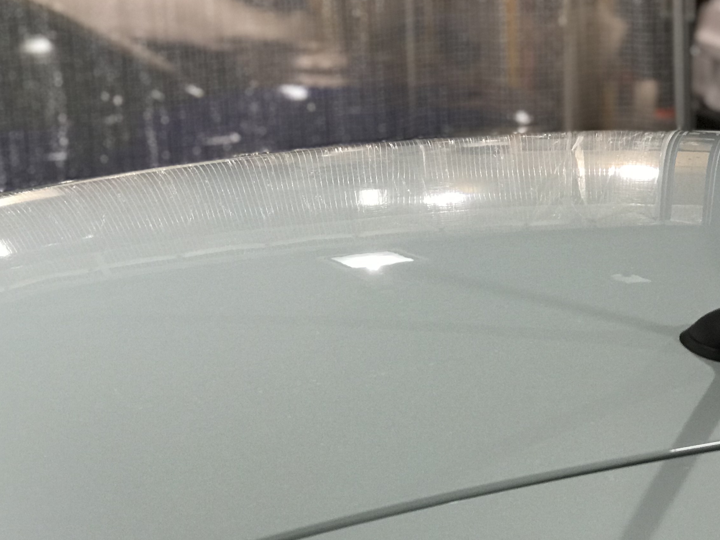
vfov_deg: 14.5
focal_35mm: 102
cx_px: 367
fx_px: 2122
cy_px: 292
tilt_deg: -12.6
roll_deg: +3.4
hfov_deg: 19.3
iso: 64
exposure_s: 1/60
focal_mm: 6.6
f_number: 2.8
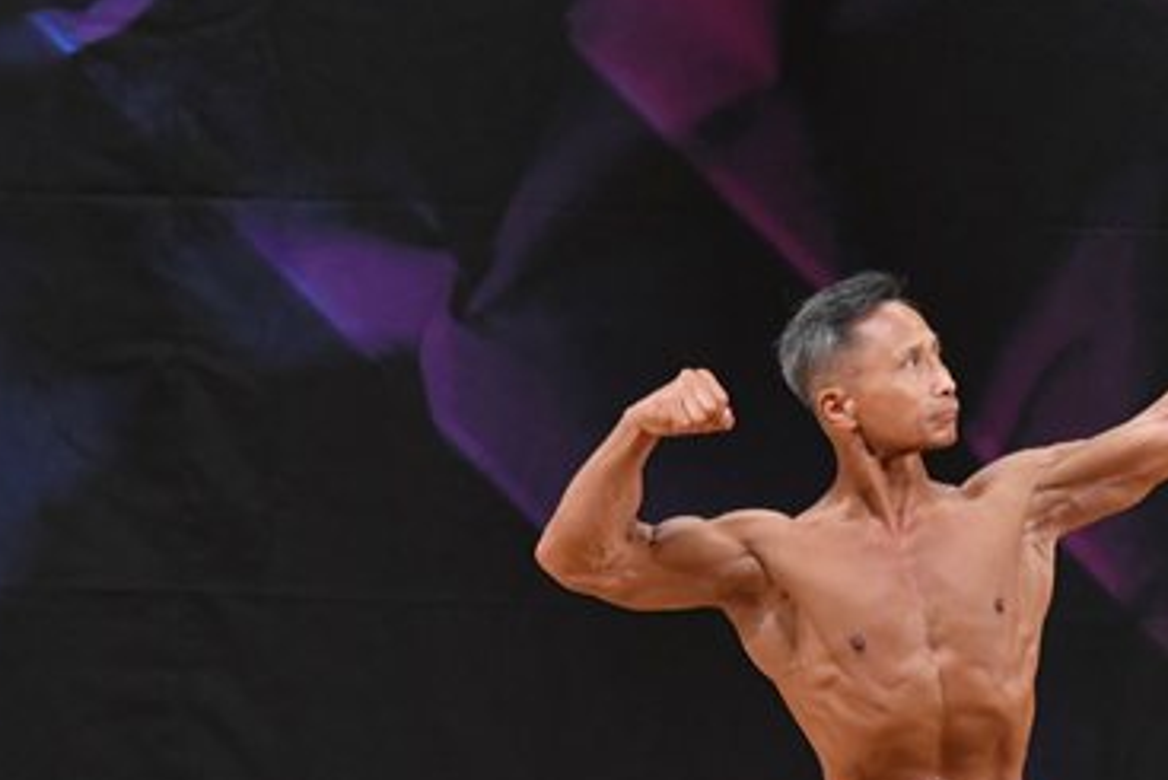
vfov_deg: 2.6
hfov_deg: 3.8
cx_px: 979
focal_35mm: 538
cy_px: 783
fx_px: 17461
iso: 3200
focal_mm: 170
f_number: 5.6
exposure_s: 1/400
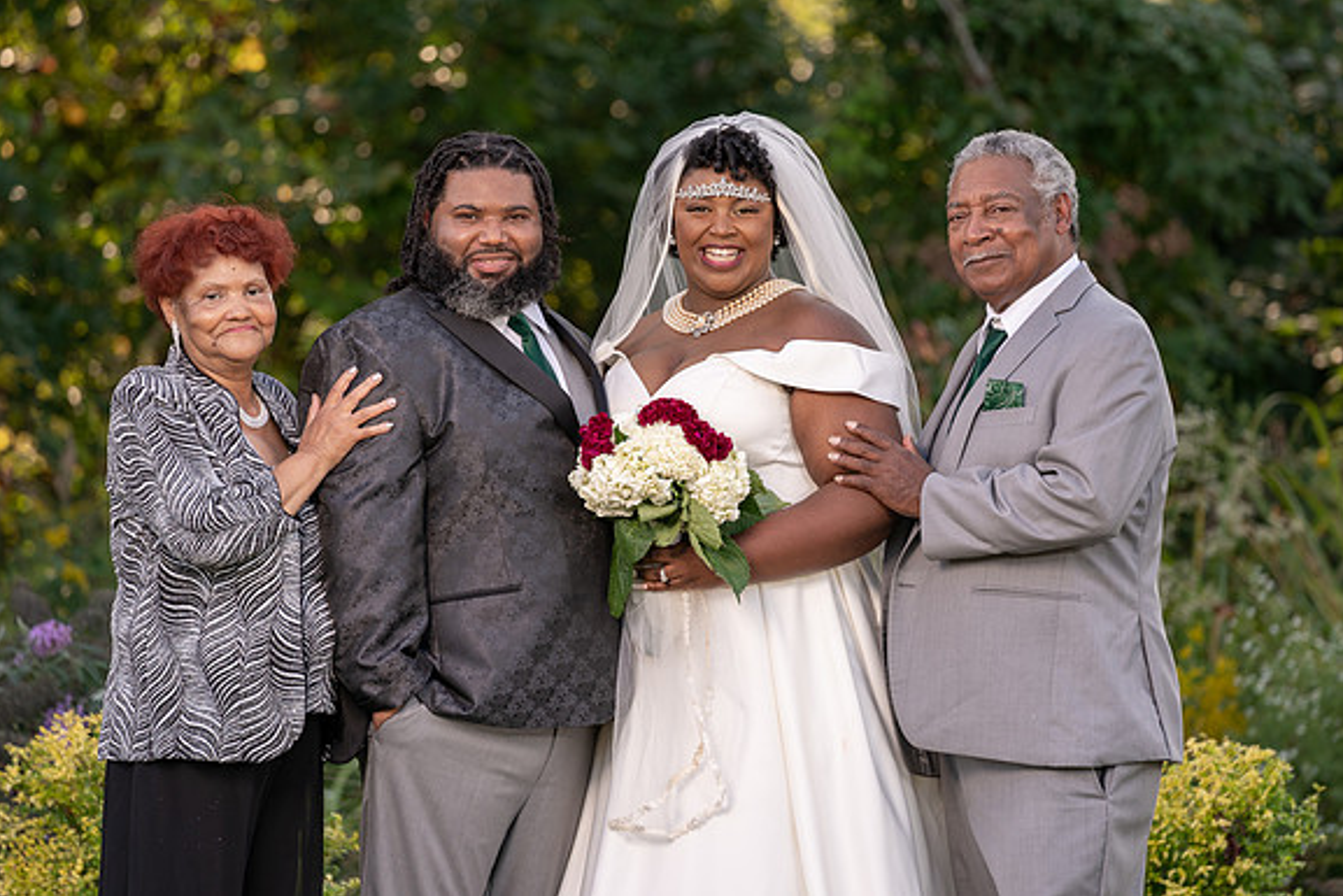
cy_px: 448
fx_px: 7425
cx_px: 670
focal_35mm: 199
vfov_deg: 6.9
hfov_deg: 10.3
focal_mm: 198
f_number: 4
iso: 100
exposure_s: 1/250
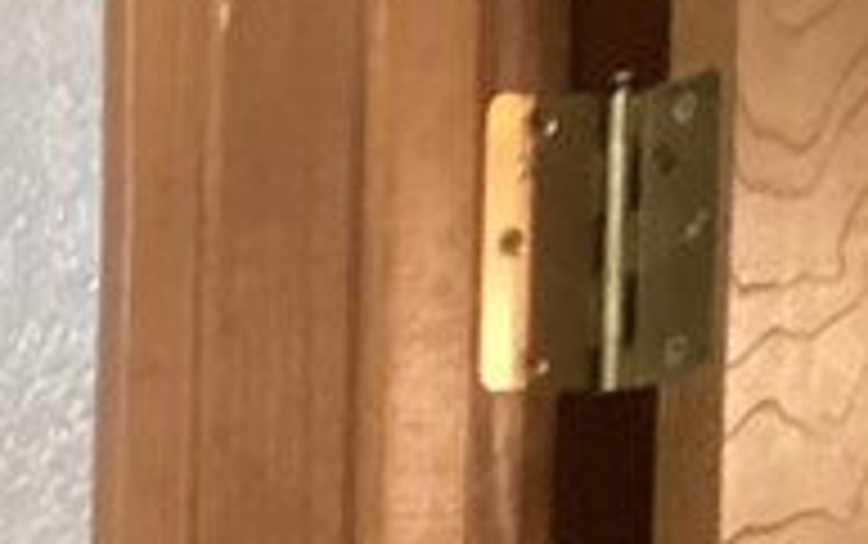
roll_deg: +0.4
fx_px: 4120
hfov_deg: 10.5
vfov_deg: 6.9
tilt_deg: -6.5
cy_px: 1515
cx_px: -1178
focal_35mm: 174
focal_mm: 3.3
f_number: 2.4
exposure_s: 1/30
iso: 320
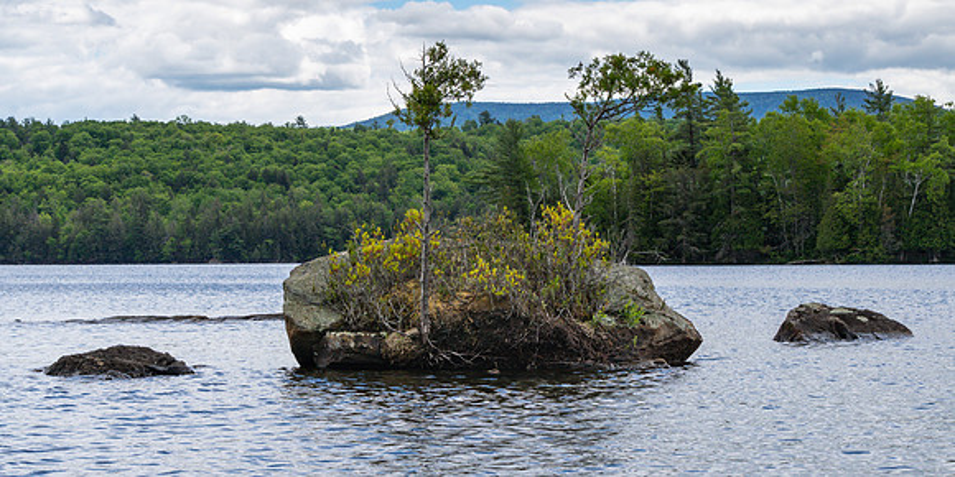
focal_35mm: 98
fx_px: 2428
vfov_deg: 11.2
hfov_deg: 22.3
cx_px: 465
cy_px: 271
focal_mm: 55
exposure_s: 1/320
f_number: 13
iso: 400
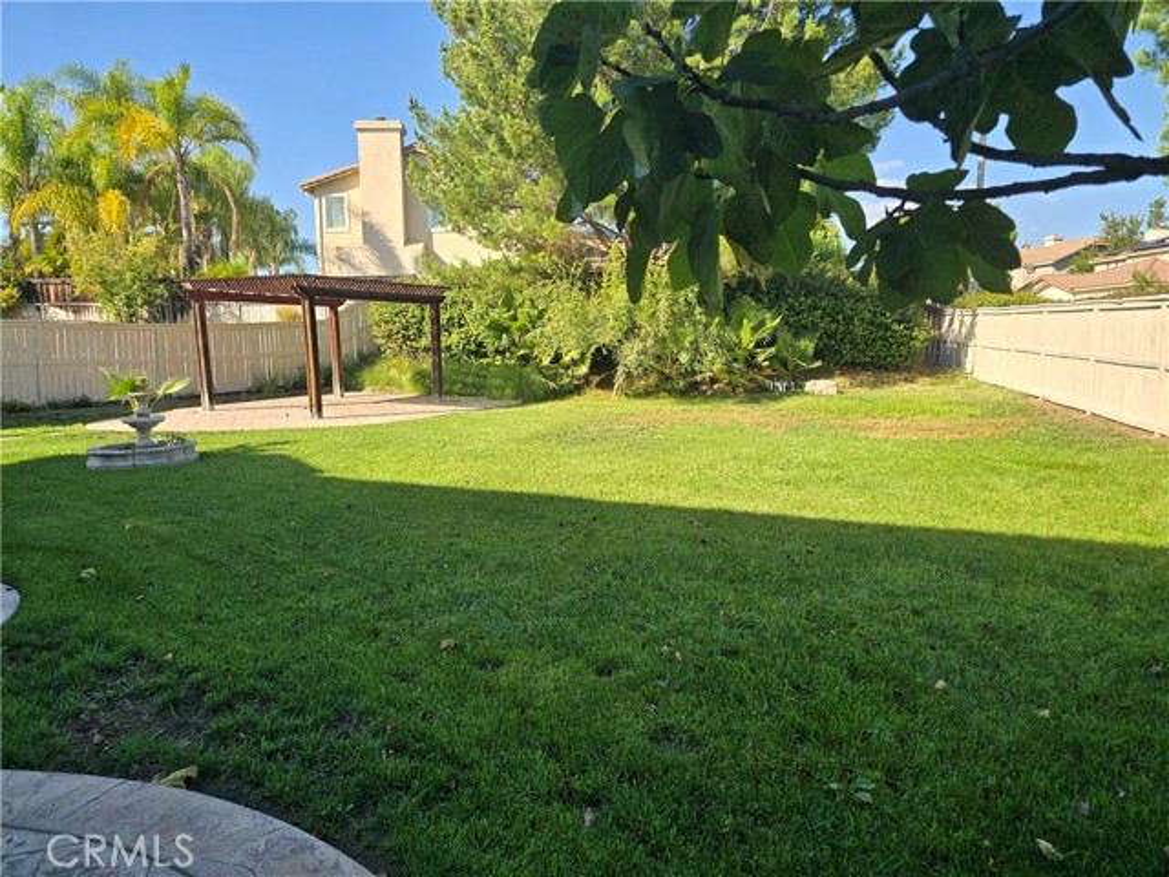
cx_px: 584
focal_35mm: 23
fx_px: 777
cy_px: 438
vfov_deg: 58.9
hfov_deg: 73.9
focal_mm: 6.3
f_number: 1.7
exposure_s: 1/405
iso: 12
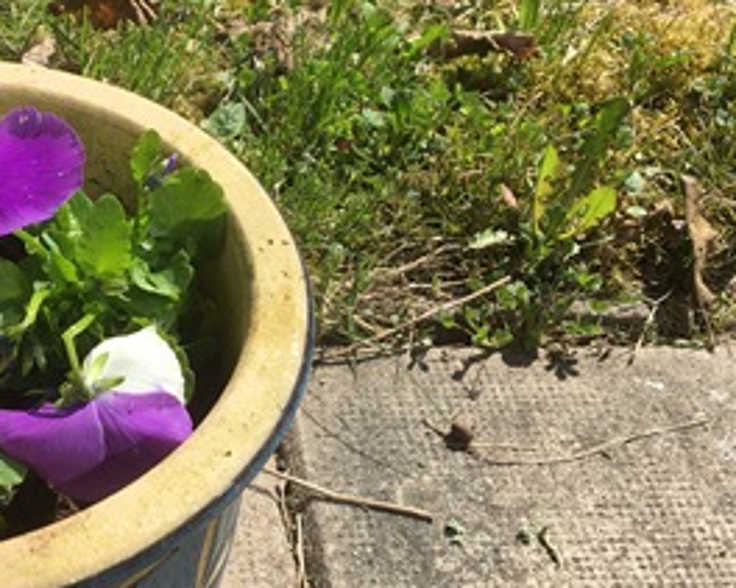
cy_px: 304
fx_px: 1415
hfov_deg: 28.6
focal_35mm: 65
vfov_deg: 23.5
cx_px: 155
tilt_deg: -46.3
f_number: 2.2
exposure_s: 1/1508
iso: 25
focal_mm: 4.15
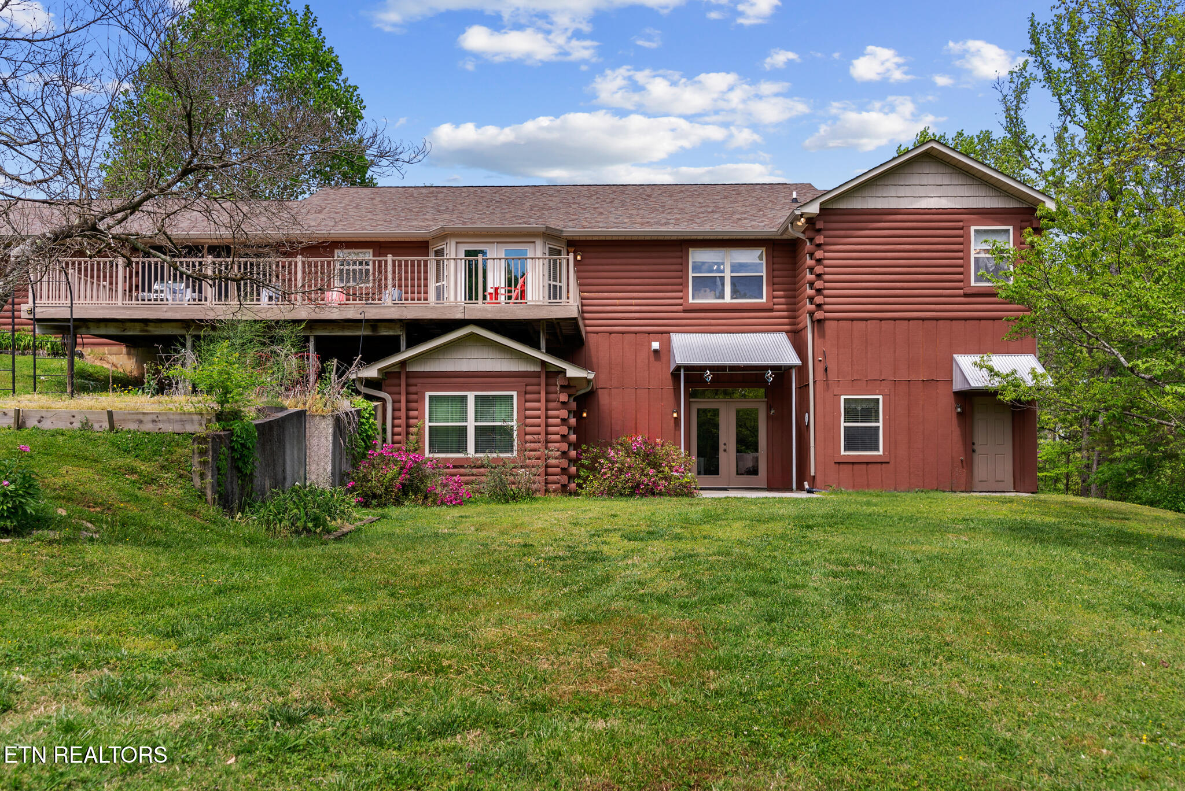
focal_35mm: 27
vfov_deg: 48.0
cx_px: 592
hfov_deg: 67.4
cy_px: 396
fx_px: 889
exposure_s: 1/400
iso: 80
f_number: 4
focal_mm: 27
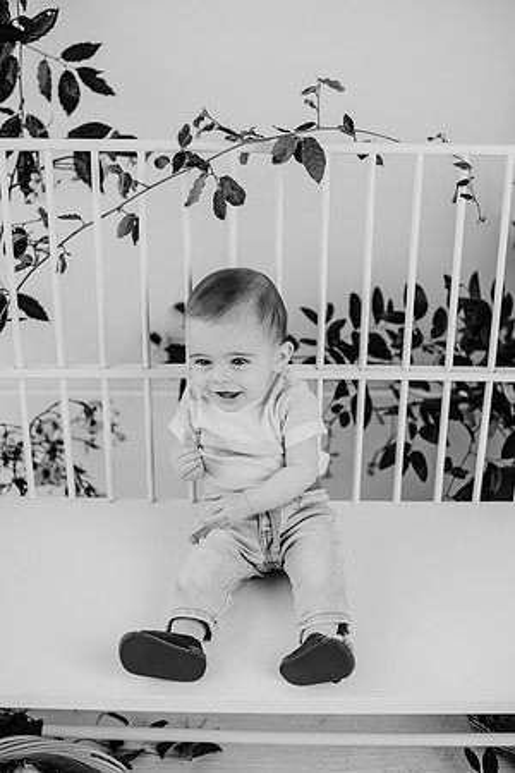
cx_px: 258
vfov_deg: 39.6
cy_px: 386
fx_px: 1073
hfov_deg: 27.0
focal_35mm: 50
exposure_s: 1/160
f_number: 2.8
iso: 80
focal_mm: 50
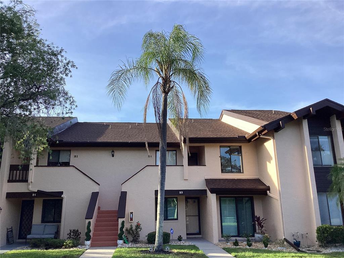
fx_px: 308
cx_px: 172
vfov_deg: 45.4
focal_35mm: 31
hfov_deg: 58.4
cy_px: 129
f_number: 2.4
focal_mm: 3.3
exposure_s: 1/570
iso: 25
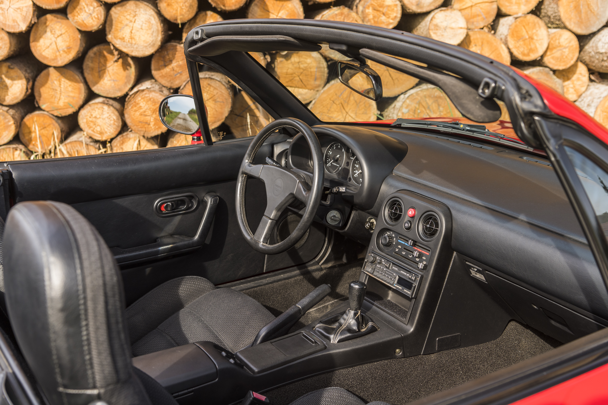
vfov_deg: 30.5
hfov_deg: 44.5
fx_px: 743
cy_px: 202
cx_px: 304
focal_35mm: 44
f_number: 5.6
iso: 400
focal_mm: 44
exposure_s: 1/160
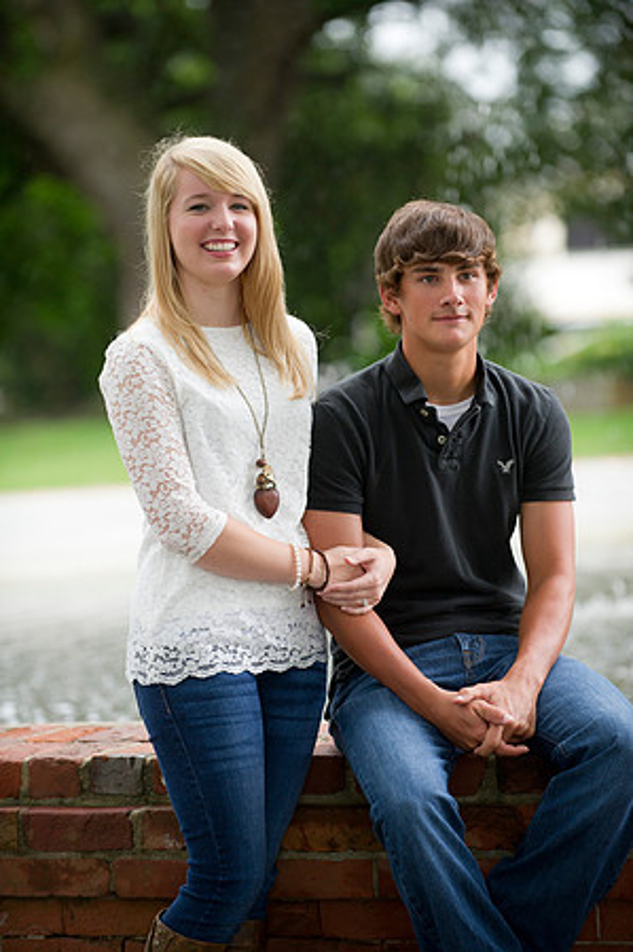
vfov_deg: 13.7
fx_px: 3965
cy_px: 476
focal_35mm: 150
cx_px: 316
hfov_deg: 9.1
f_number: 2.8
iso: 640
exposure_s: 1/250
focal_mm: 150
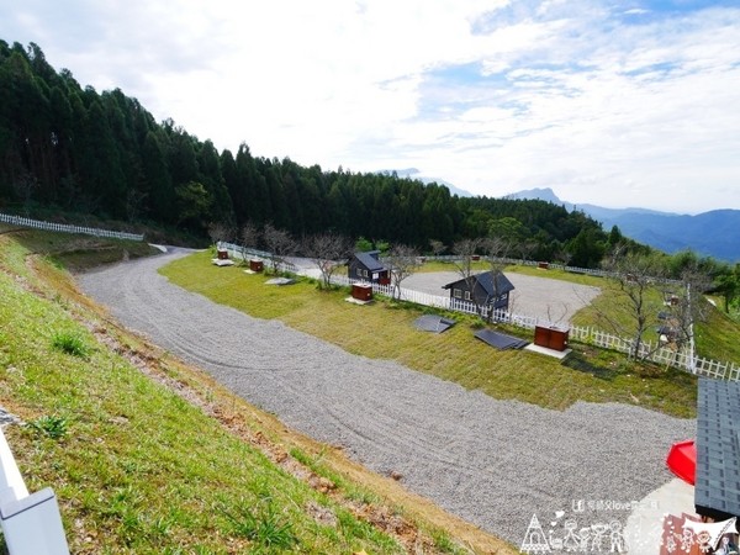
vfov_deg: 71.6
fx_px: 385
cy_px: 278
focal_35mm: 18
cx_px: 370
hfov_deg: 87.8
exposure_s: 1/200
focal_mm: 9
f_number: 5.6
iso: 200
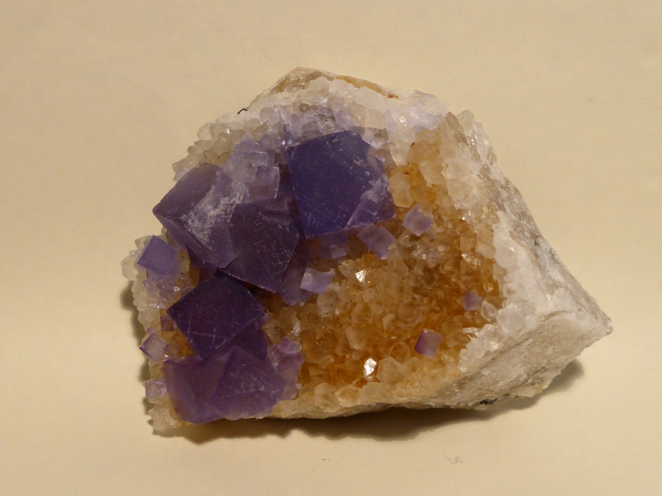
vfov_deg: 25.7
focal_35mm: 57
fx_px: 1090
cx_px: 331
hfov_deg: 33.8
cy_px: 248
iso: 400
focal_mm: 9.7
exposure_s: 1/50
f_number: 4.6
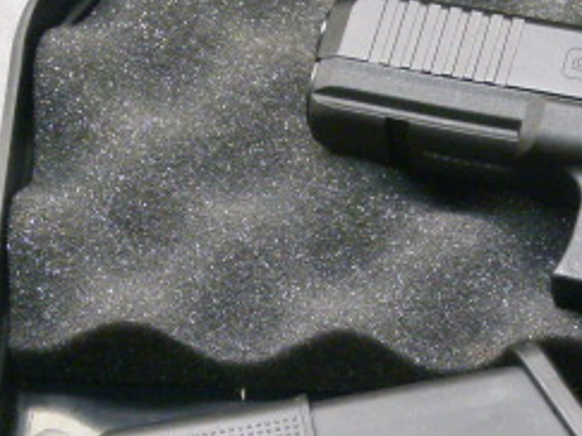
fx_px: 4655
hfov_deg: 7.1
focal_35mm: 277
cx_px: 587
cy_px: 350
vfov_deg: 5.4
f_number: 3.5
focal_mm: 18.9
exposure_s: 1/40
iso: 400
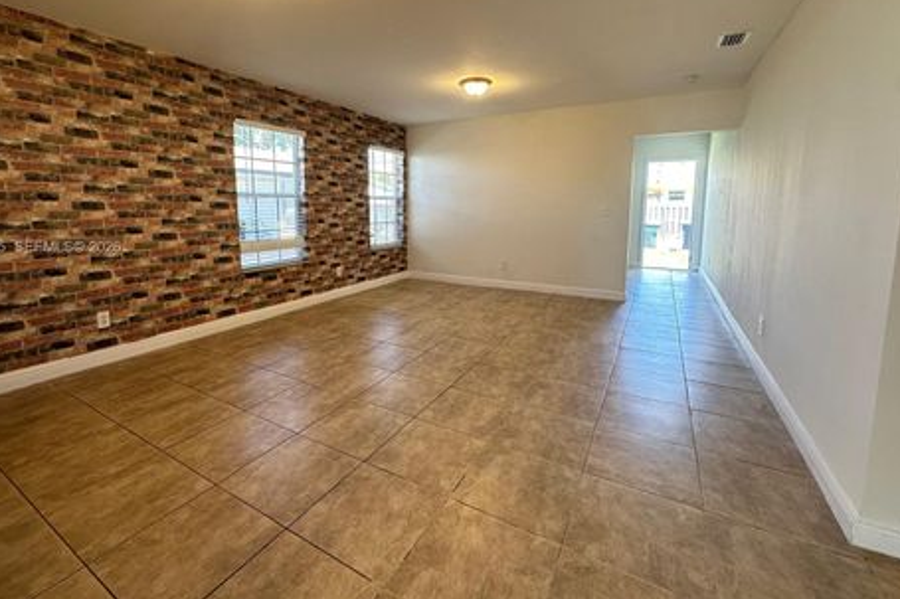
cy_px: 248
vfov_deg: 73.1
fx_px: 400
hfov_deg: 96.6
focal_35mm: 16
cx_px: 423
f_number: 2.2
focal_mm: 2.22
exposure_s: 1/120
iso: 125
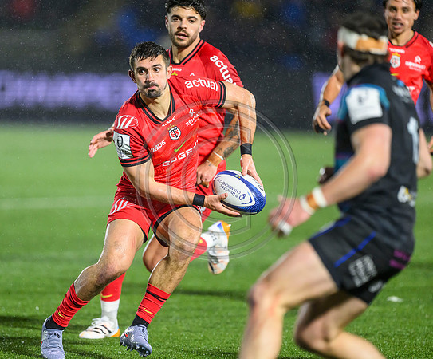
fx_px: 5983
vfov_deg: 3.4
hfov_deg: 4.1
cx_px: 164
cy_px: 180
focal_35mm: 460
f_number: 3.2
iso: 5000
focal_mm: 400
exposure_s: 1/1600
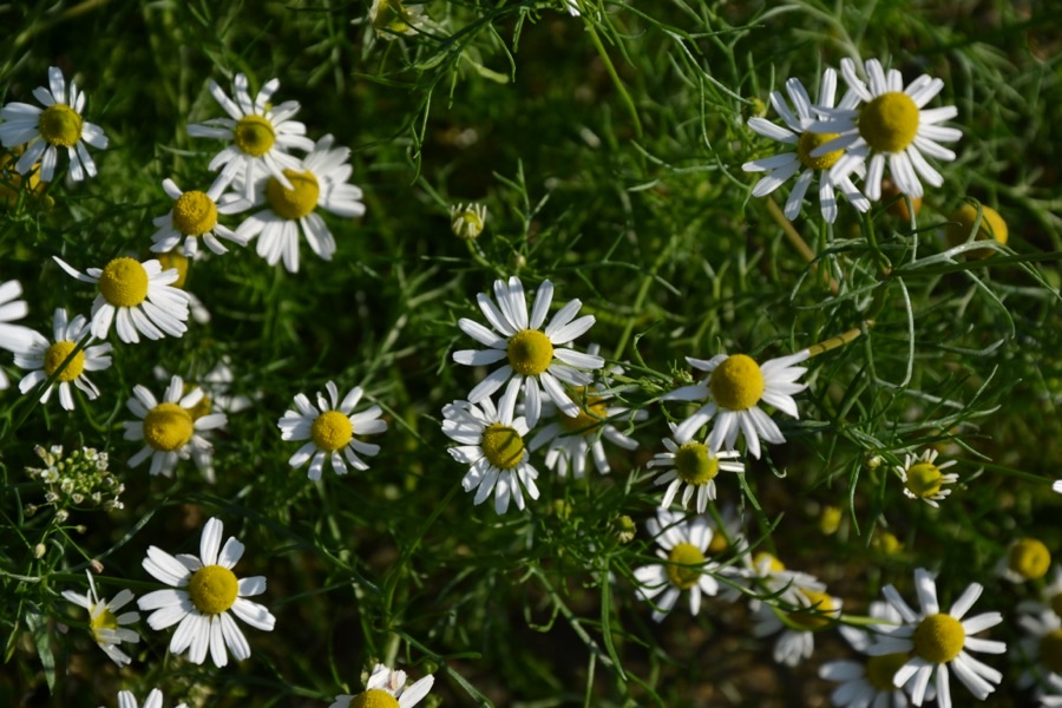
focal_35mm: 158
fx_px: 4646
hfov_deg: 13.0
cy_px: 354
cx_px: 531
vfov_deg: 8.7
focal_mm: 105
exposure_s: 1/250
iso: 100
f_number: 8
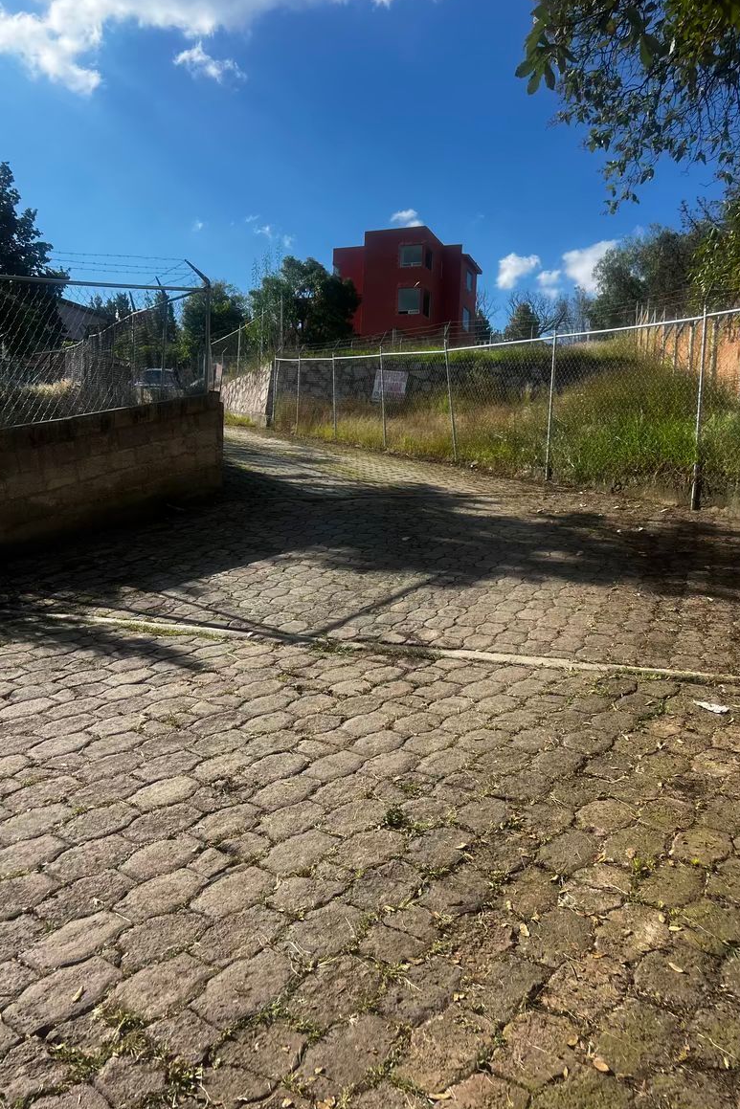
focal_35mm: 28
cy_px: 552
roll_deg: -3.2
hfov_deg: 46.4
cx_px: 385
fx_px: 863
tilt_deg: -1.5
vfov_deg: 65.5
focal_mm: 5.7
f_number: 1.5
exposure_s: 1/3460
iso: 50
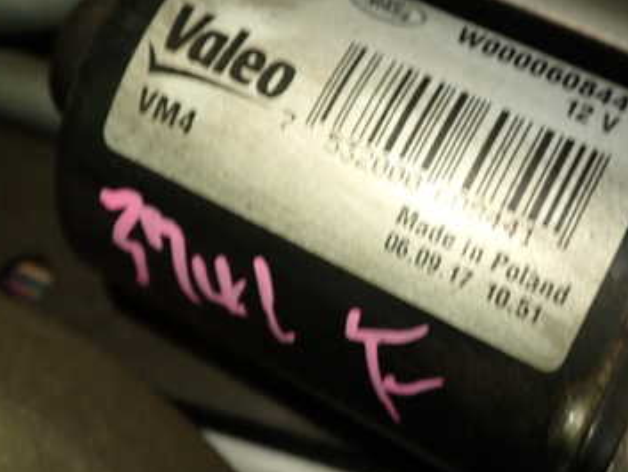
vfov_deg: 28.4
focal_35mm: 51
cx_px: 370
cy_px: 169
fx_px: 926
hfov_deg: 37.4
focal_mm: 5.4
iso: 200
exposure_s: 1/40
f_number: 2.3
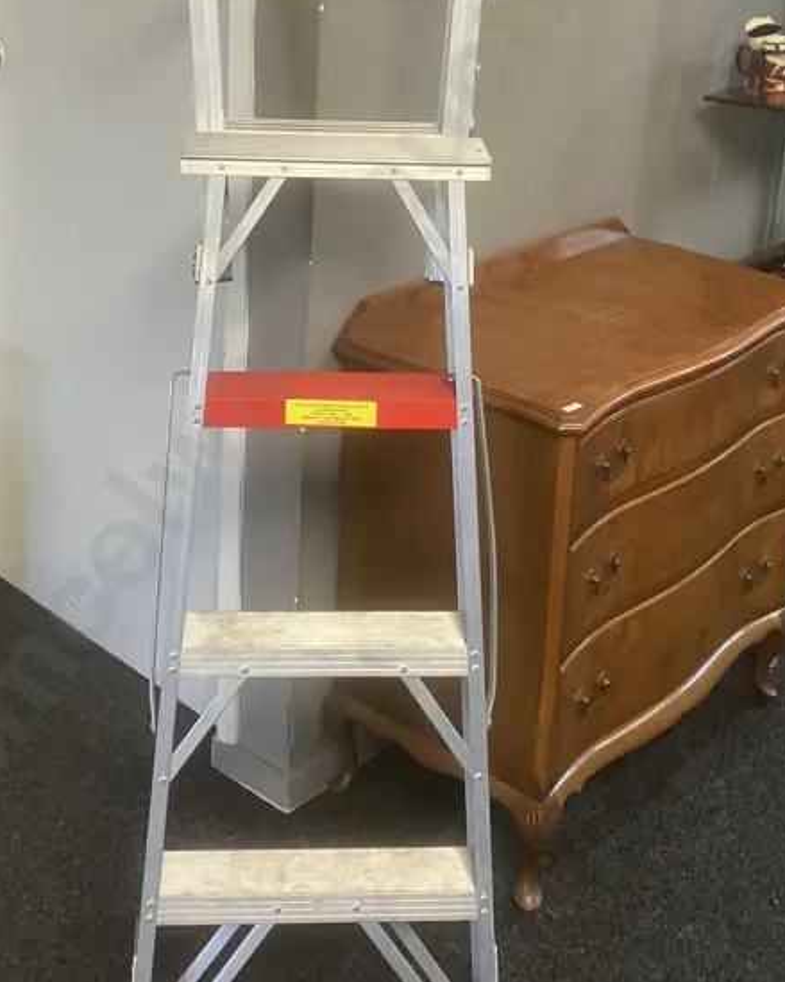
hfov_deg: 29.6
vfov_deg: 36.0
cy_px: 267
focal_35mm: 51
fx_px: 1482
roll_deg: -3.9
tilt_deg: -16.4
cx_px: 338
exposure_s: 1/50
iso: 160
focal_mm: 3.99
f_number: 1.8
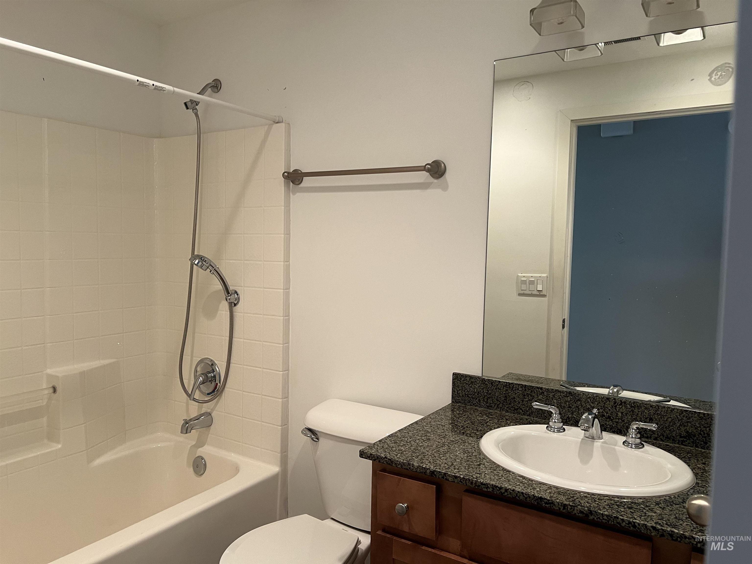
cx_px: 376
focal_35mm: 26
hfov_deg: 67.3
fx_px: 565
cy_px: 282
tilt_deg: -2.5
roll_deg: -0.2
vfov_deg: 53.1
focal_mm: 5.7
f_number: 1.5
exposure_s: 1/60
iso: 125
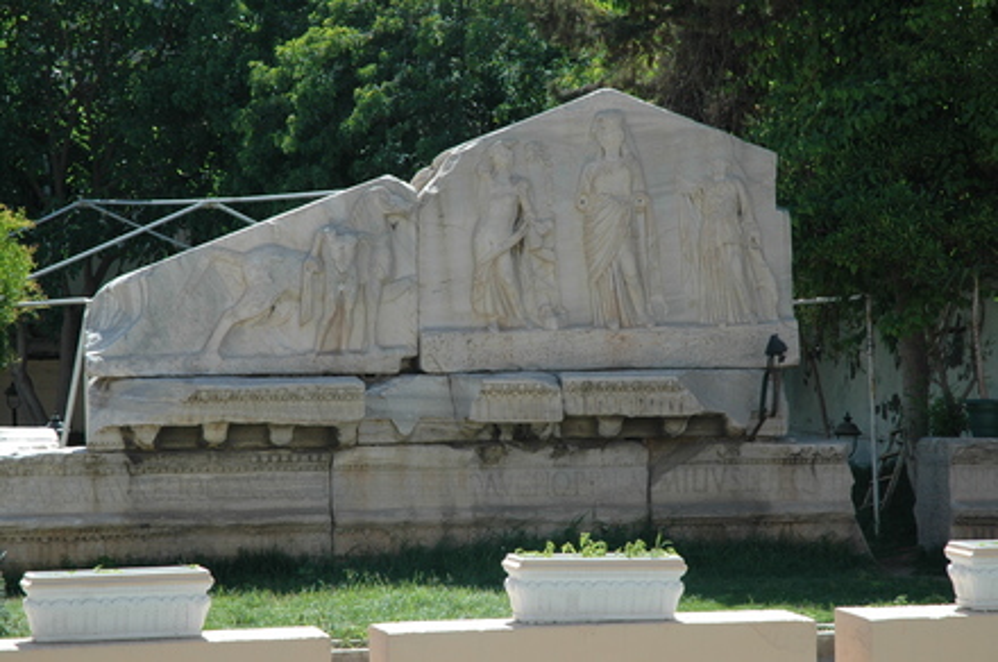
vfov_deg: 14.0
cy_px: 331
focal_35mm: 98
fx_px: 2699
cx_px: 499
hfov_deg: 21.0
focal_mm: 65
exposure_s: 1/320
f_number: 9
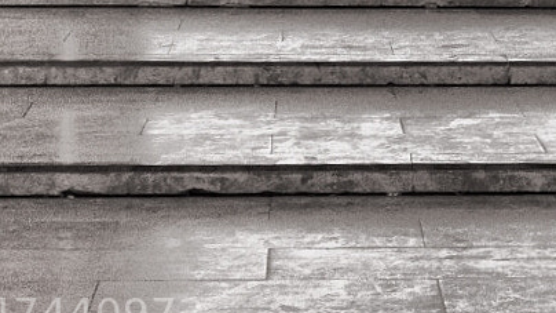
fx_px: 2506
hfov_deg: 12.5
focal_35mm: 170
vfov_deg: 6.9
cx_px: 584
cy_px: -314
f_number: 2.8
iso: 400
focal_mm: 27
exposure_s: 1/4000
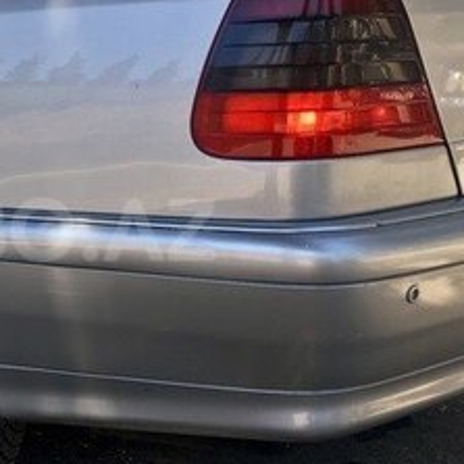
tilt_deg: -8.9
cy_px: 230
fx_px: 1153
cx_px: 2
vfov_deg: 22.8
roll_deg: +0.0
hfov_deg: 21.9
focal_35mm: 76
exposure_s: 1/346
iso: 25
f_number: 2.2
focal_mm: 4.15
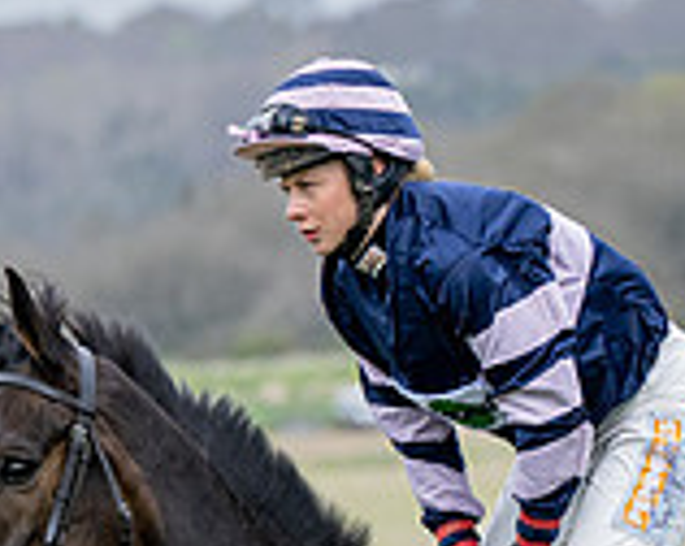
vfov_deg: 2.1
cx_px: 256
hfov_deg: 2.7
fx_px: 14721
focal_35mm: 727
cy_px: 1013
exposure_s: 1/1250
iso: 400
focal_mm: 125
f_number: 4
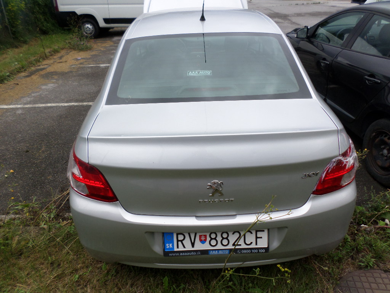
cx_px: 195
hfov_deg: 69.4
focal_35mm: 25
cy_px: 146
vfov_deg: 54.9
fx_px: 282
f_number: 2.5
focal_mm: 4.5
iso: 80
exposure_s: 1/350
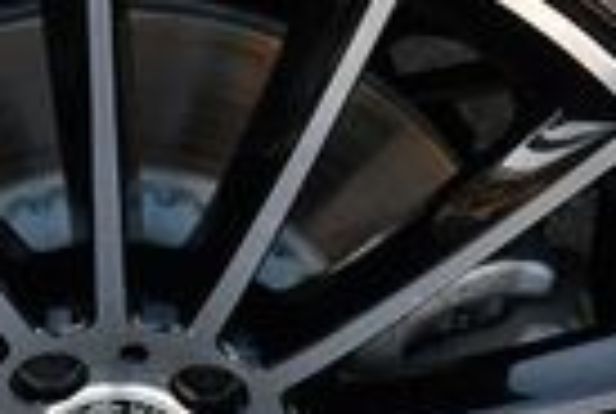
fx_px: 2881
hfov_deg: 12.1
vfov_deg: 8.2
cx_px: 72
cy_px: 459
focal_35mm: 168
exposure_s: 1/250
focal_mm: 18
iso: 400
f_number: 5
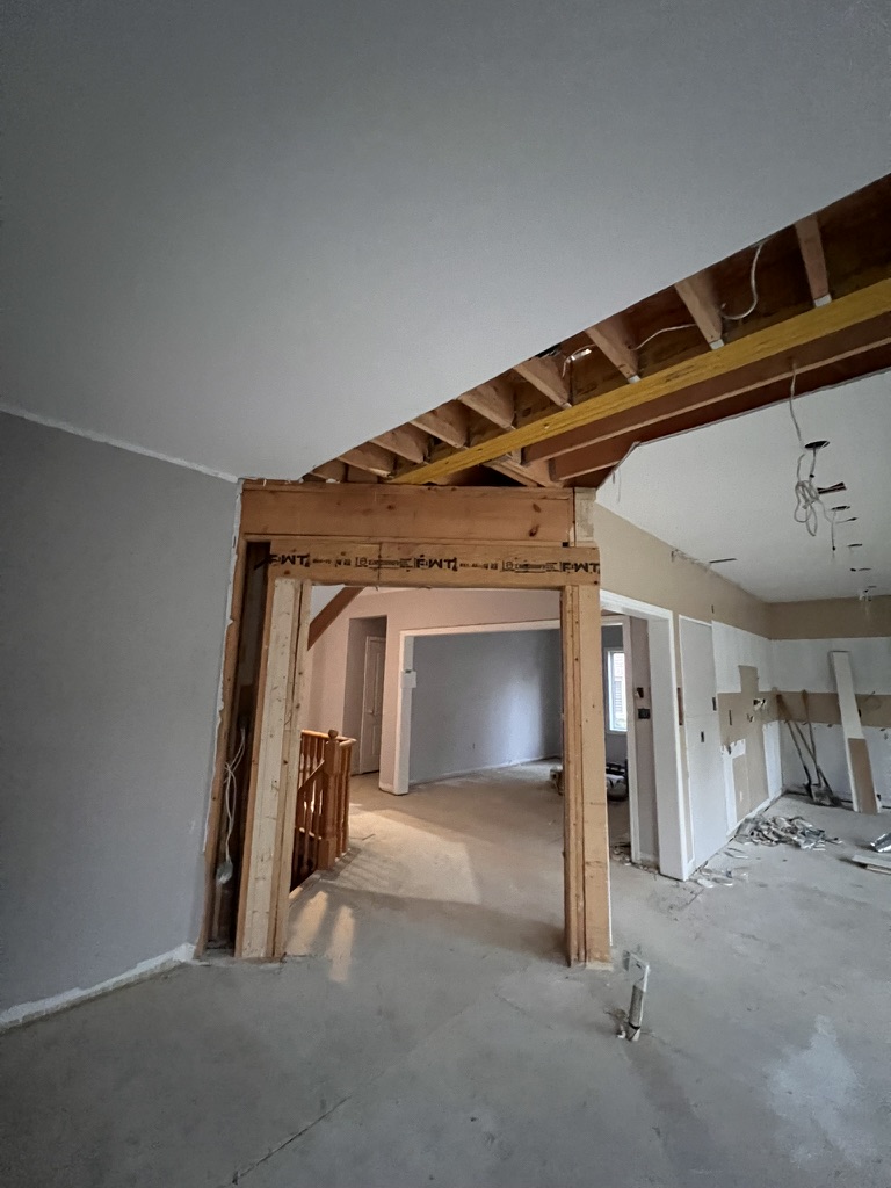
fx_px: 446
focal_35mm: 13
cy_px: 594
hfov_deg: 89.9
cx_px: 446
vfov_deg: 106.2
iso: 1250
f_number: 1.8
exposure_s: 1/32
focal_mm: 1.57
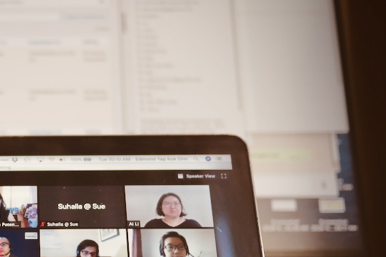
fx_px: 1008
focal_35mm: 94
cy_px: 226
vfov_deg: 14.4
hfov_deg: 20.8
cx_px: -22
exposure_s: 1/100
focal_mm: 20
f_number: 1.7
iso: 200
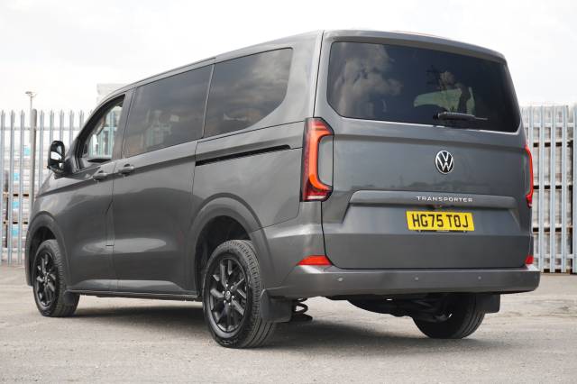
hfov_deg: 31.2
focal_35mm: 64
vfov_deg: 21.1
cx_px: 288
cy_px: 192
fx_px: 1033
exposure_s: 1/90
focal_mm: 43
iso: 125
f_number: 5.6
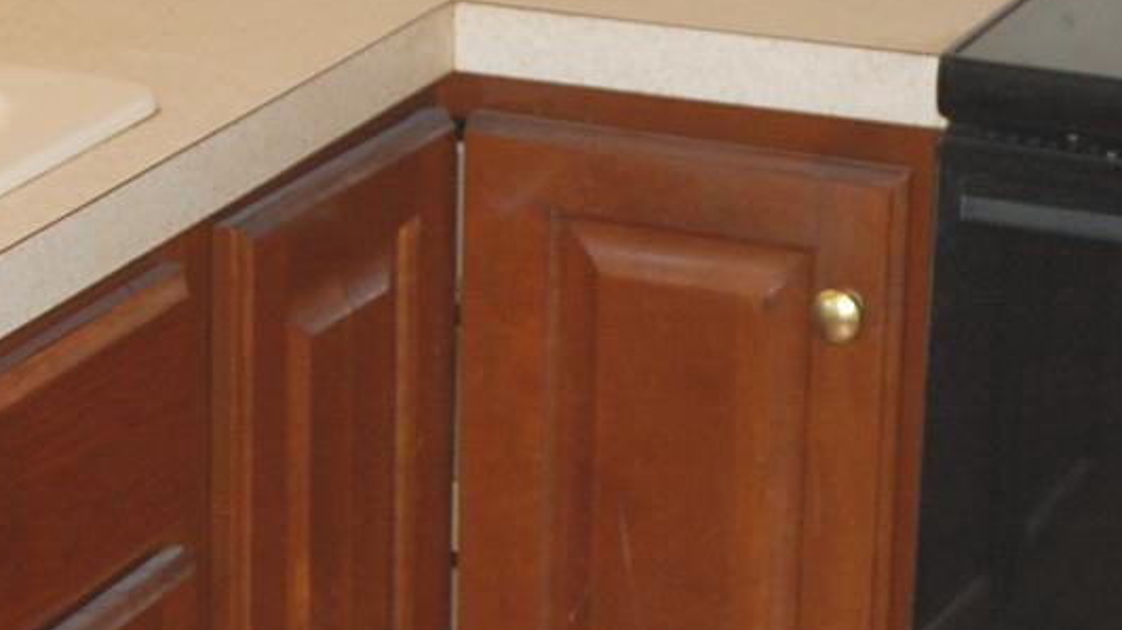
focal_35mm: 145
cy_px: 340
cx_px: 922
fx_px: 4313
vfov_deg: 8.4
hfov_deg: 14.7
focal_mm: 24
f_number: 4
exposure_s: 1/60
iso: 400
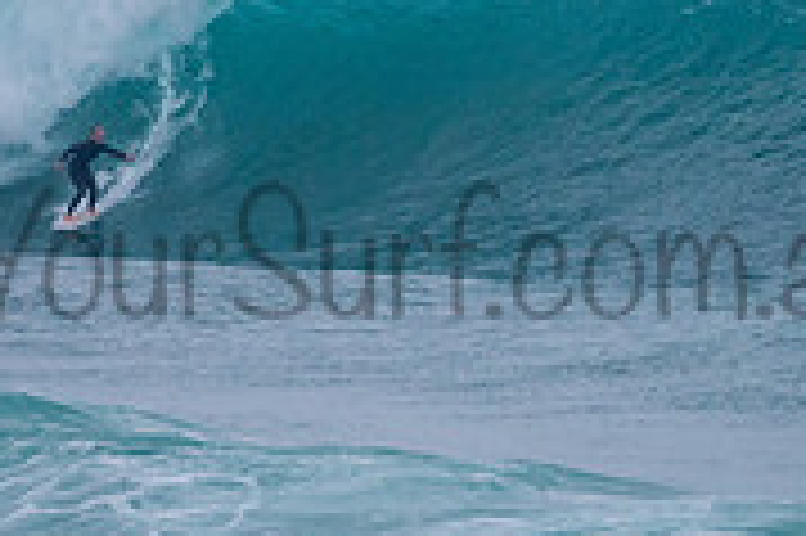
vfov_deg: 0.7
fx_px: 44512
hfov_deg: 1.0
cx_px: 380
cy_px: 148
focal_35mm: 1990
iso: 500
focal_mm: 500
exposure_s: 1/1250
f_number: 5.6
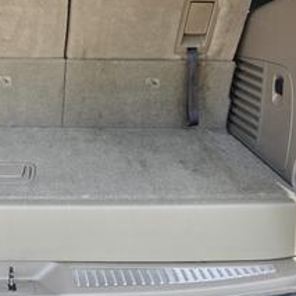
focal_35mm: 48
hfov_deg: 32.5
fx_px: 464
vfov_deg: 33.8
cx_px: 0
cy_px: 42
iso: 50
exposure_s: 1/180
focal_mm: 6.3
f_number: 1.7
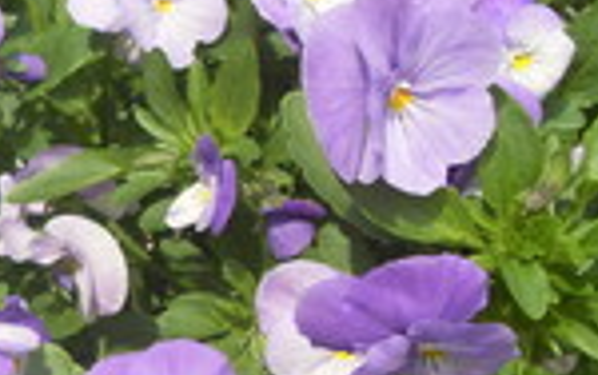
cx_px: 227
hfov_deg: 19.1
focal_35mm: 109
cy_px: 307
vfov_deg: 12.0
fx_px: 1778
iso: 80
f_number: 7
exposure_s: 1/125
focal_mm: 6.3
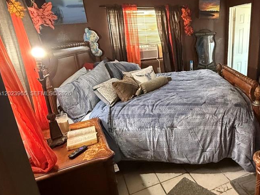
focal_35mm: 26
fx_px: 195
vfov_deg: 53.1
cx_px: 178
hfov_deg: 65.1
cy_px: 94
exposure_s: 1/40
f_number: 2.2
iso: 1000
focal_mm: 2.22
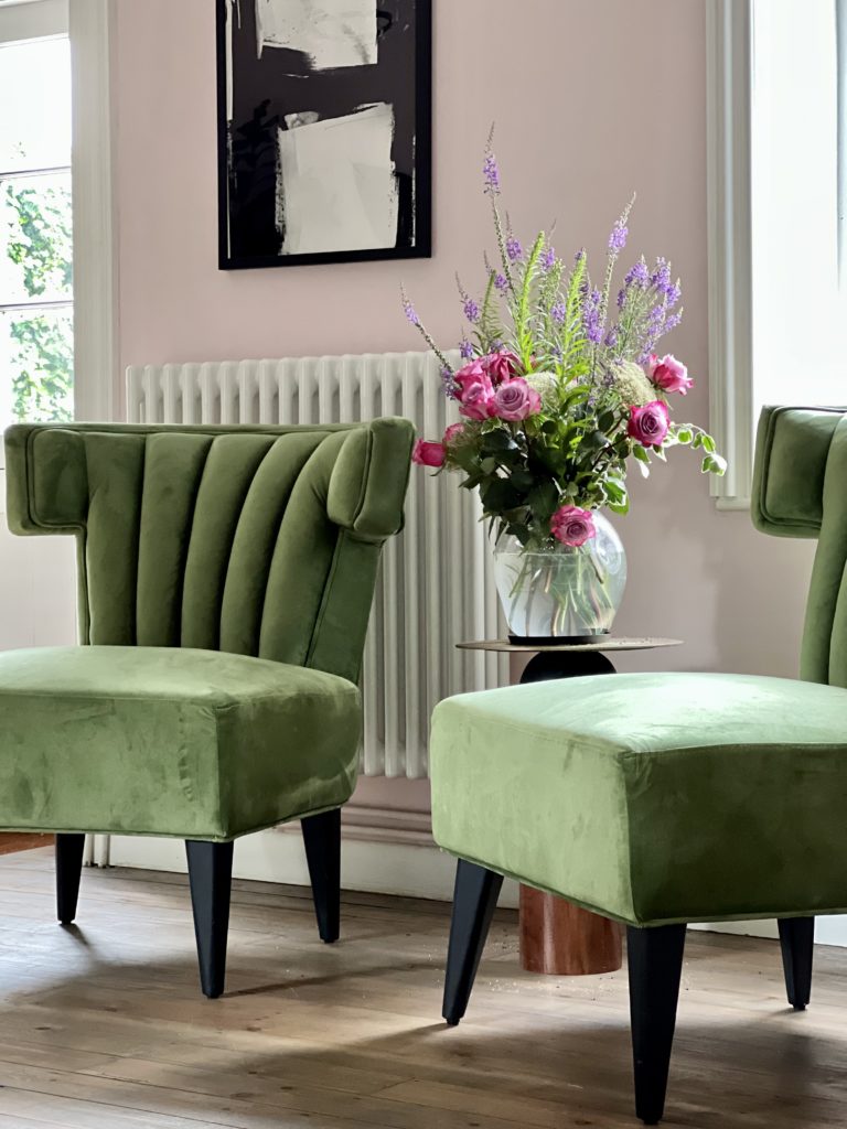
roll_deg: +1.6
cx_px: 424
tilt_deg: -0.3
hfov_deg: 19.1
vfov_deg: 25.3
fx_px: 2512
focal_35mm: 77
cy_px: 564
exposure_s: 1/36
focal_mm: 9
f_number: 2.8
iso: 400
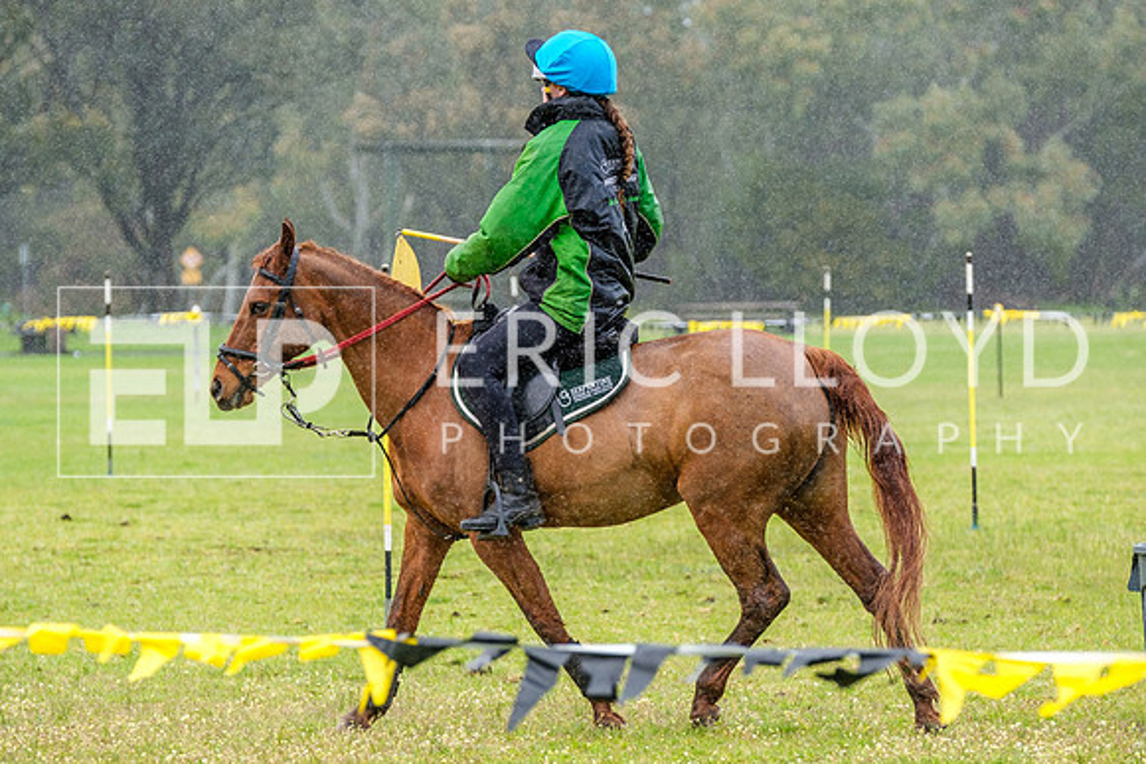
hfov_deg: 13.5
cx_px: 592
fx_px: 4832
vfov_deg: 9.0
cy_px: 389
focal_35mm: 152
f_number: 3.6
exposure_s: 1/1400
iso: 640
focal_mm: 98.2
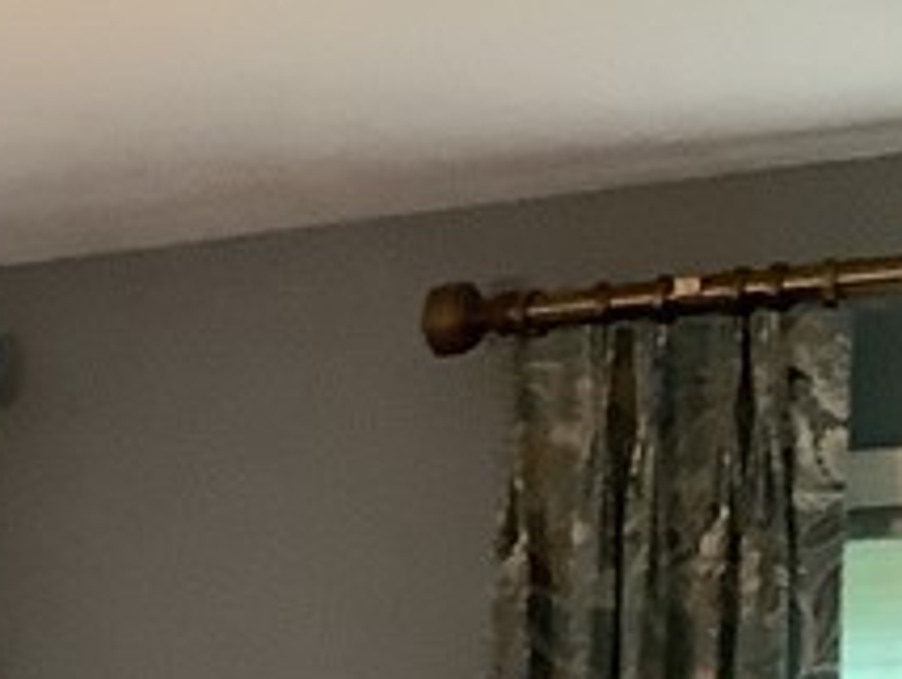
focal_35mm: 148
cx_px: -464
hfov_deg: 12.6
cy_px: 1274
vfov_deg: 9.5
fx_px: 3861
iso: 250
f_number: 2.4
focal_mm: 3.3
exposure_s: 1/60
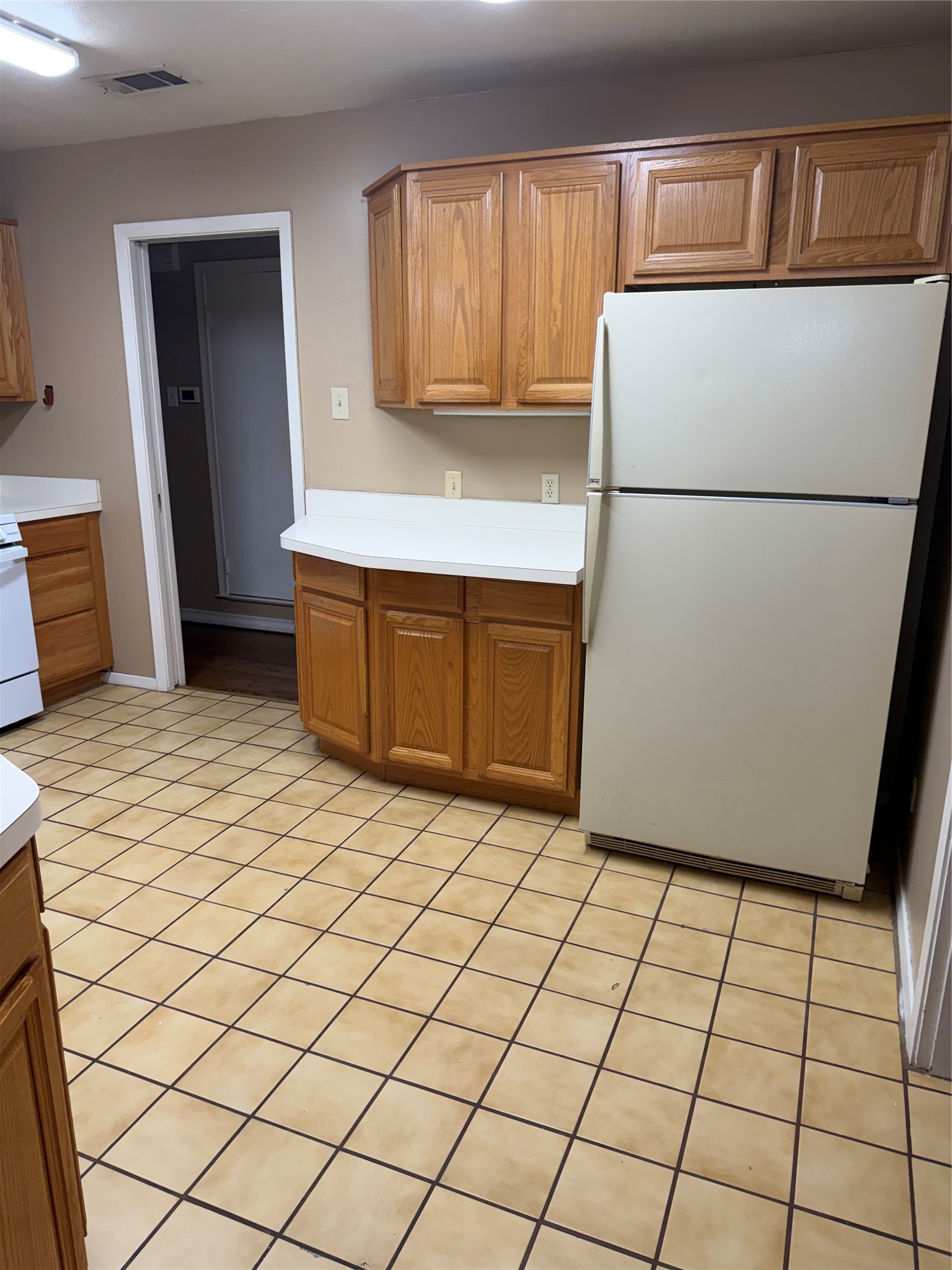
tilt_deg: -16.0
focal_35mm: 24
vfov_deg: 71.6
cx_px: 476
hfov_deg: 56.8
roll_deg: -0.4
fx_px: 880
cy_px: 635
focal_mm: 6.76
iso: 160
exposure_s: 1/120
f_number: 1.78
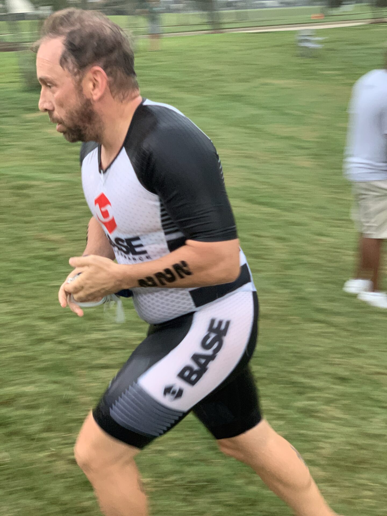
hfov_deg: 28.0
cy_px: 258
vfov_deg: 36.8
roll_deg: +4.1
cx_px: 194
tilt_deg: -20.1
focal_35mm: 52
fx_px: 775
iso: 200
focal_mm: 6
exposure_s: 1/60
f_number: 2.4
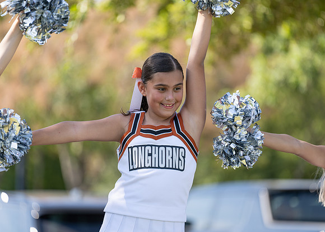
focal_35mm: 206
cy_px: 116
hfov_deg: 9.8
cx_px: 162
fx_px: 1900
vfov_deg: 7.0
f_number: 2.8
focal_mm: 194
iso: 160
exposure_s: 1/1000
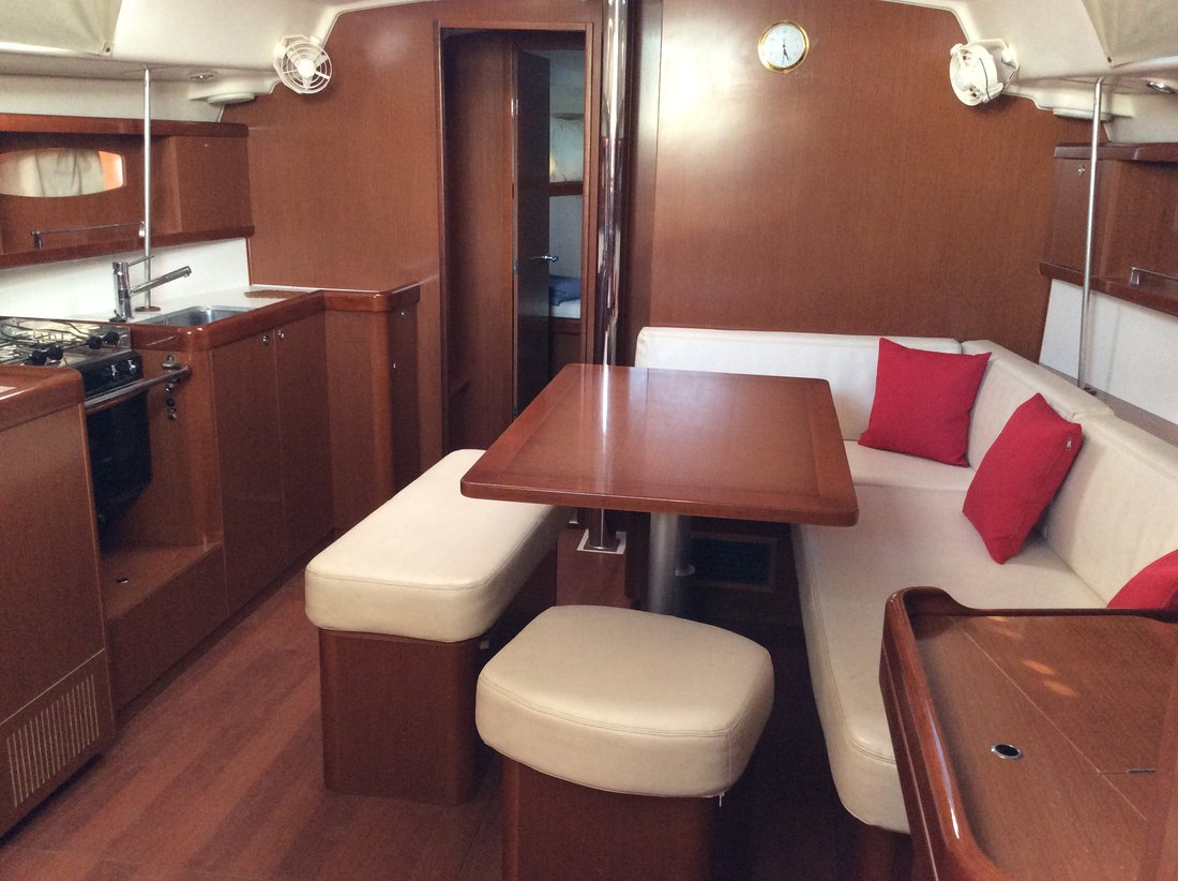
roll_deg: -1.1
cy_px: 440
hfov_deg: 56.9
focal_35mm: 32
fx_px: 1088
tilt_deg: -14.3
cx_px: 589
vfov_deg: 44.1
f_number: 2.4
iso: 160
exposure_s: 1/25
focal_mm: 3.3
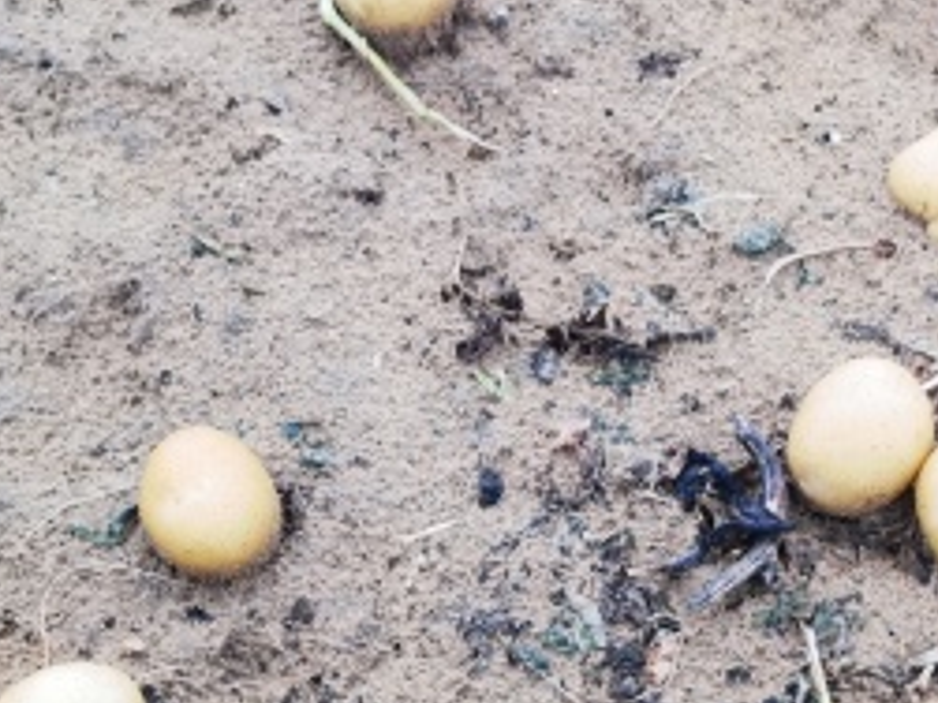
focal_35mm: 86
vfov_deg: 16.4
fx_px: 2329
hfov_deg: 22.6
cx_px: 658
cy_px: 849
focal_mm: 6.67
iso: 50
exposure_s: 1/125
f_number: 1.9
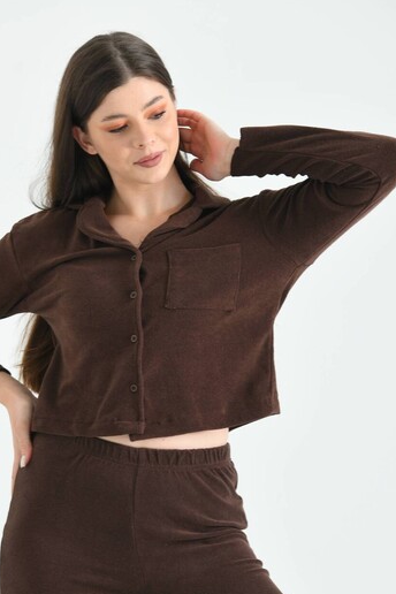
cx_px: 159
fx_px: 3597
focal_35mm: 218
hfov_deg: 6.3
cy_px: 371
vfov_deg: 9.4
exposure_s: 1/125
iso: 100
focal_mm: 150
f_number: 5.6
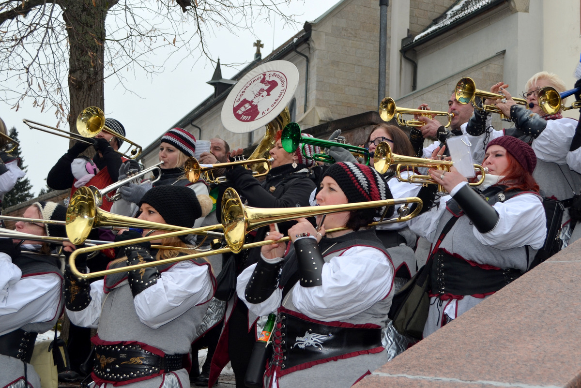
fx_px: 727
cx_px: 290
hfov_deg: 43.6
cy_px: 194
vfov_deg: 29.9
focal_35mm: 45
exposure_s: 1/125
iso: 140
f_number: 5.6
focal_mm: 30
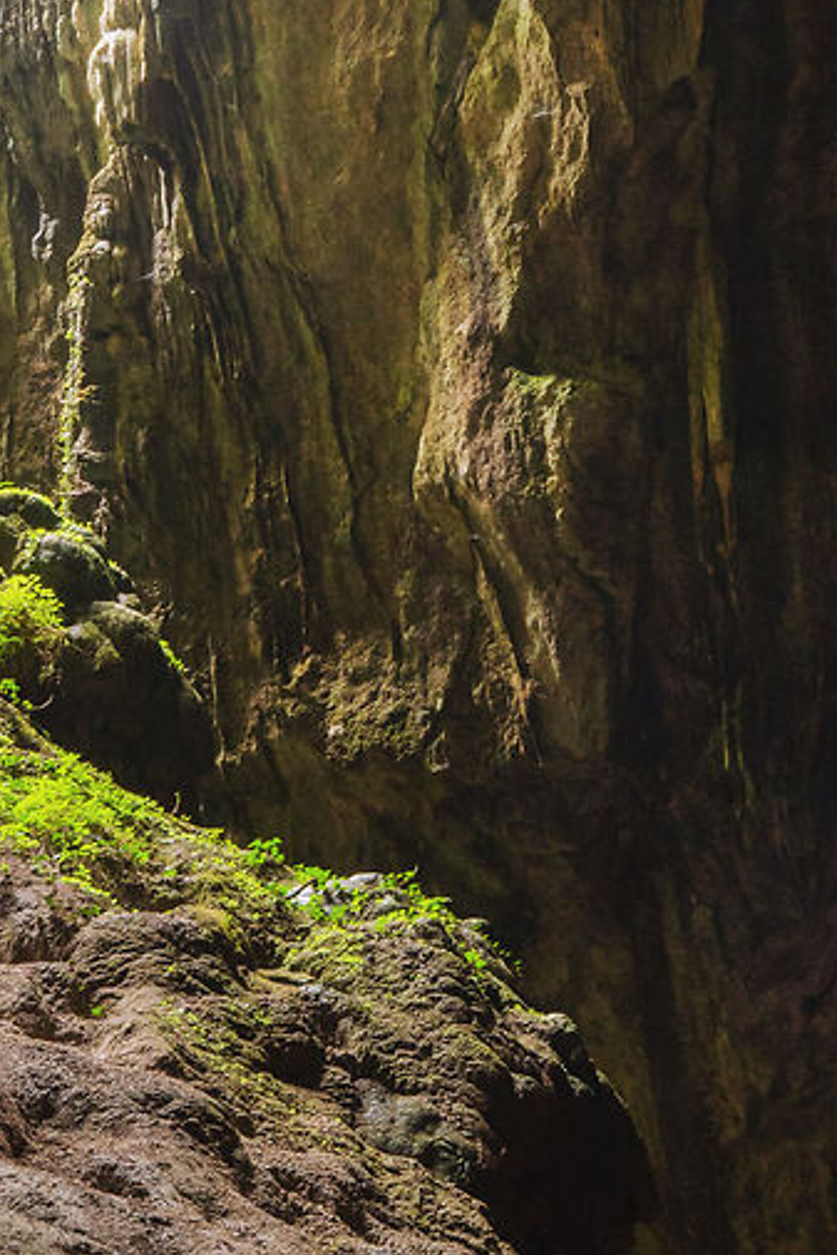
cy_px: 462
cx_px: 509
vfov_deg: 26.5
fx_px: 2648
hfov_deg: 17.9
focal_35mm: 76
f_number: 11
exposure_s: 1/4
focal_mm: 16
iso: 400
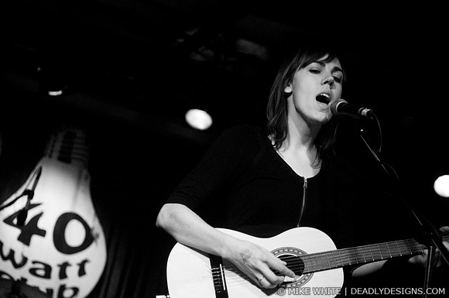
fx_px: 1084
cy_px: 149
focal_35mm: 87
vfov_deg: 15.7
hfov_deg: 23.4
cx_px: 224
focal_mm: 58
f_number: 2.8
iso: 1250
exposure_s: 1/50
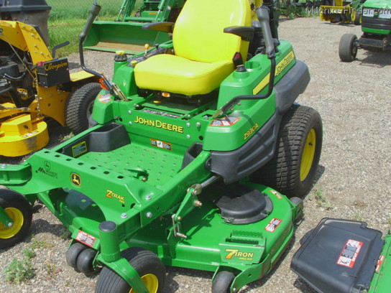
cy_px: 146
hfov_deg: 49.0
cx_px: 196
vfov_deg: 37.7
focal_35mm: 38
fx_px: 429
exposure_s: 1/362
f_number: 4.3
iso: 50
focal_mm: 6.36
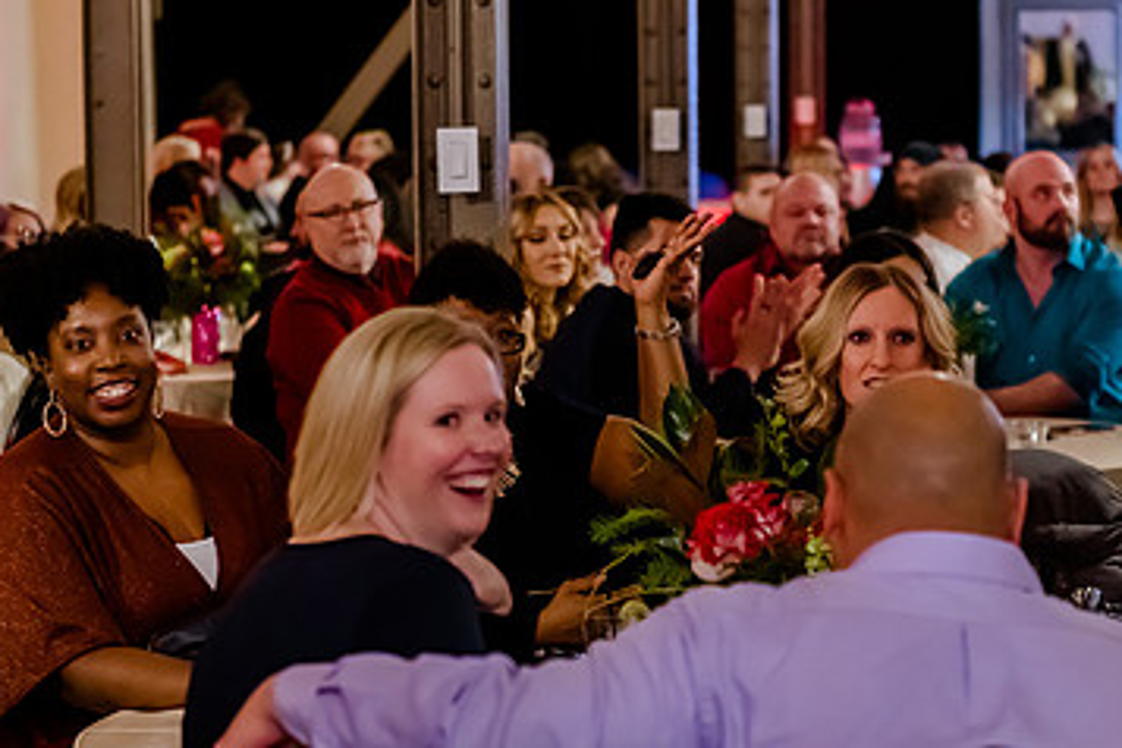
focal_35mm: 119
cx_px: 657
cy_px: 401
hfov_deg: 17.2
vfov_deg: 11.5
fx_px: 3709
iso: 4000
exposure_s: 1/160
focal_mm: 70
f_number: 2.8
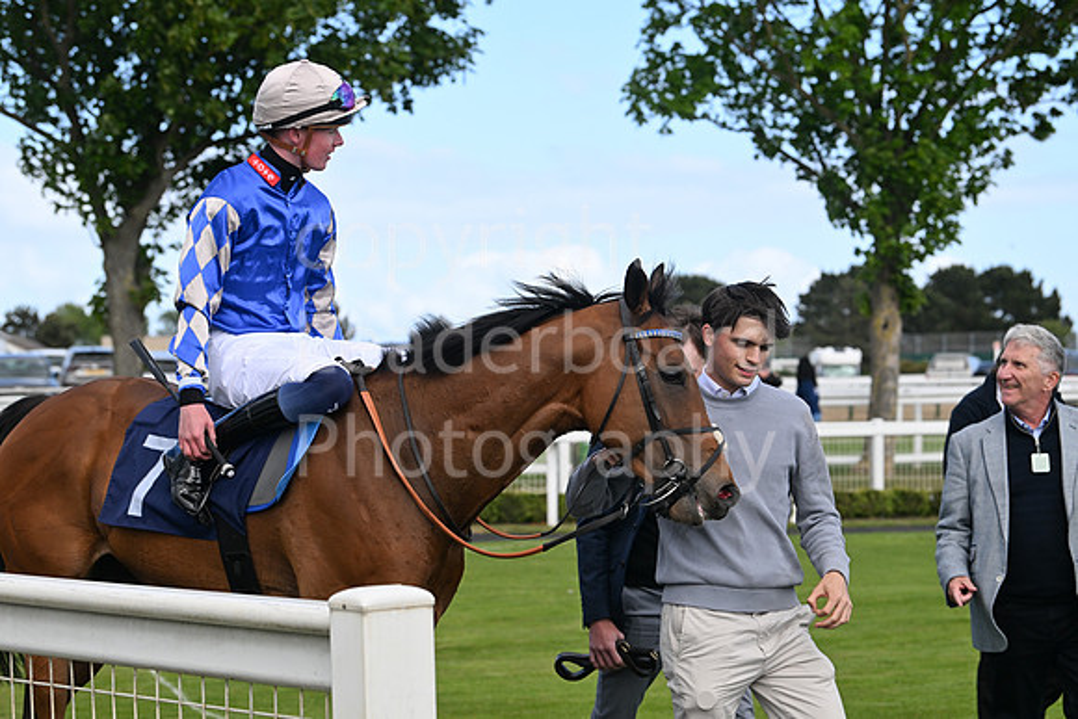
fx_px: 2696
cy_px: 360
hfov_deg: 22.6
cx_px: 539
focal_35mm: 90
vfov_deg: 15.2
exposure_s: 1/1250
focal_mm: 90
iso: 400
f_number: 5.6
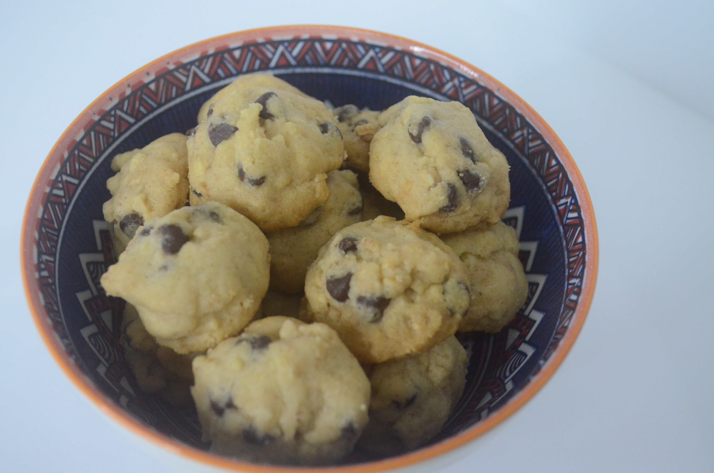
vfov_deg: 25.6
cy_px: 236
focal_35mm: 52
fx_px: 1039
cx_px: 357
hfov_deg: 37.9
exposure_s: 1/100
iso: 3200
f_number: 5.6
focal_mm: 35
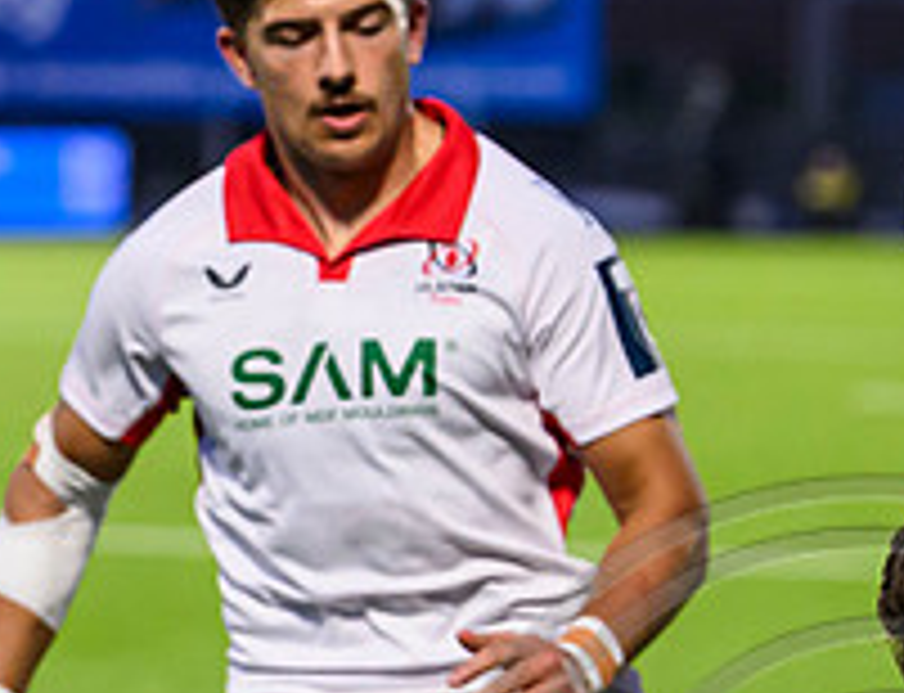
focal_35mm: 484
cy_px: 1206
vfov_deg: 3.1
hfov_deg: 4.1
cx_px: 874
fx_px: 12738
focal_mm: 120
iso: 2000
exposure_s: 1/1250
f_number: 3.2
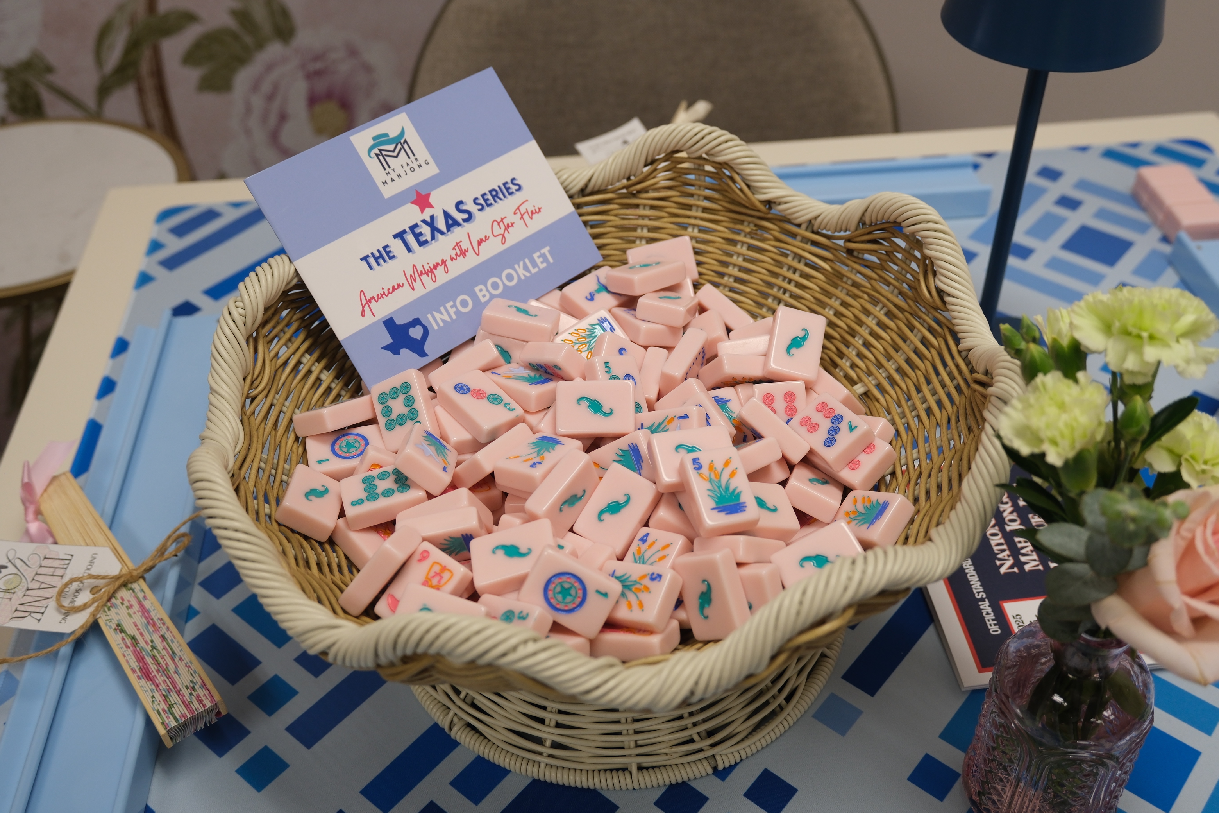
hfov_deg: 54.4
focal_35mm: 35
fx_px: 1185
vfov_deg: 37.9
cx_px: 610
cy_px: 406
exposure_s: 1/100
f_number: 3.4
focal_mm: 23.4
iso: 400
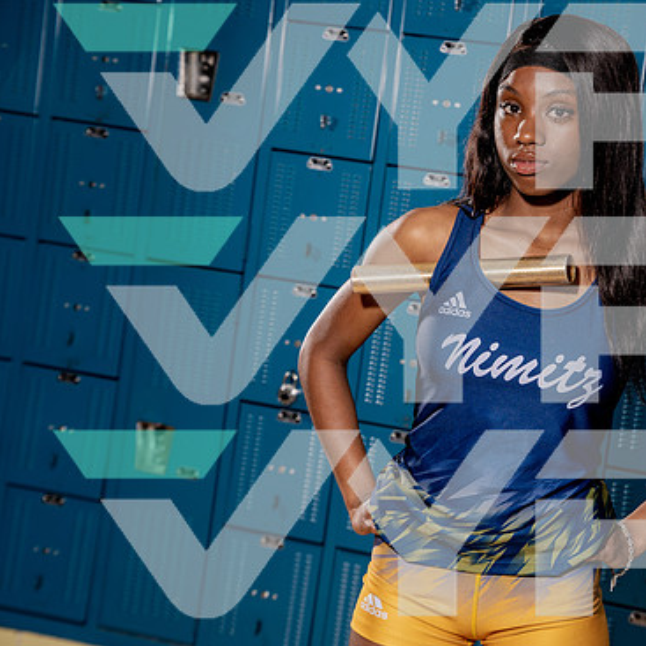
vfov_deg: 20.2
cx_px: 507
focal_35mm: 86
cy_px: 311
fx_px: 1816
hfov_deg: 20.0
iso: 100
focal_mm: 64
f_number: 5
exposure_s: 1/250
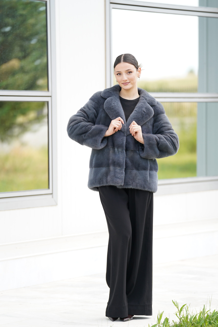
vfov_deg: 12.3
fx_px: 1517
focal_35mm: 167
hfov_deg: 8.2
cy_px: 164
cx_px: 109
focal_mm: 167
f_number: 2.8
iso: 200
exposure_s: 1/250
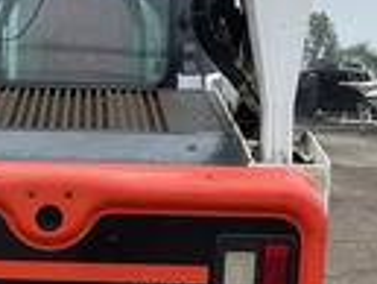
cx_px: 76
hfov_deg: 21.5
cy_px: 220
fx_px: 981
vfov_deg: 16.3
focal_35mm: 90
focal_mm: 3
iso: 25
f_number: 1.8
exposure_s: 1/300
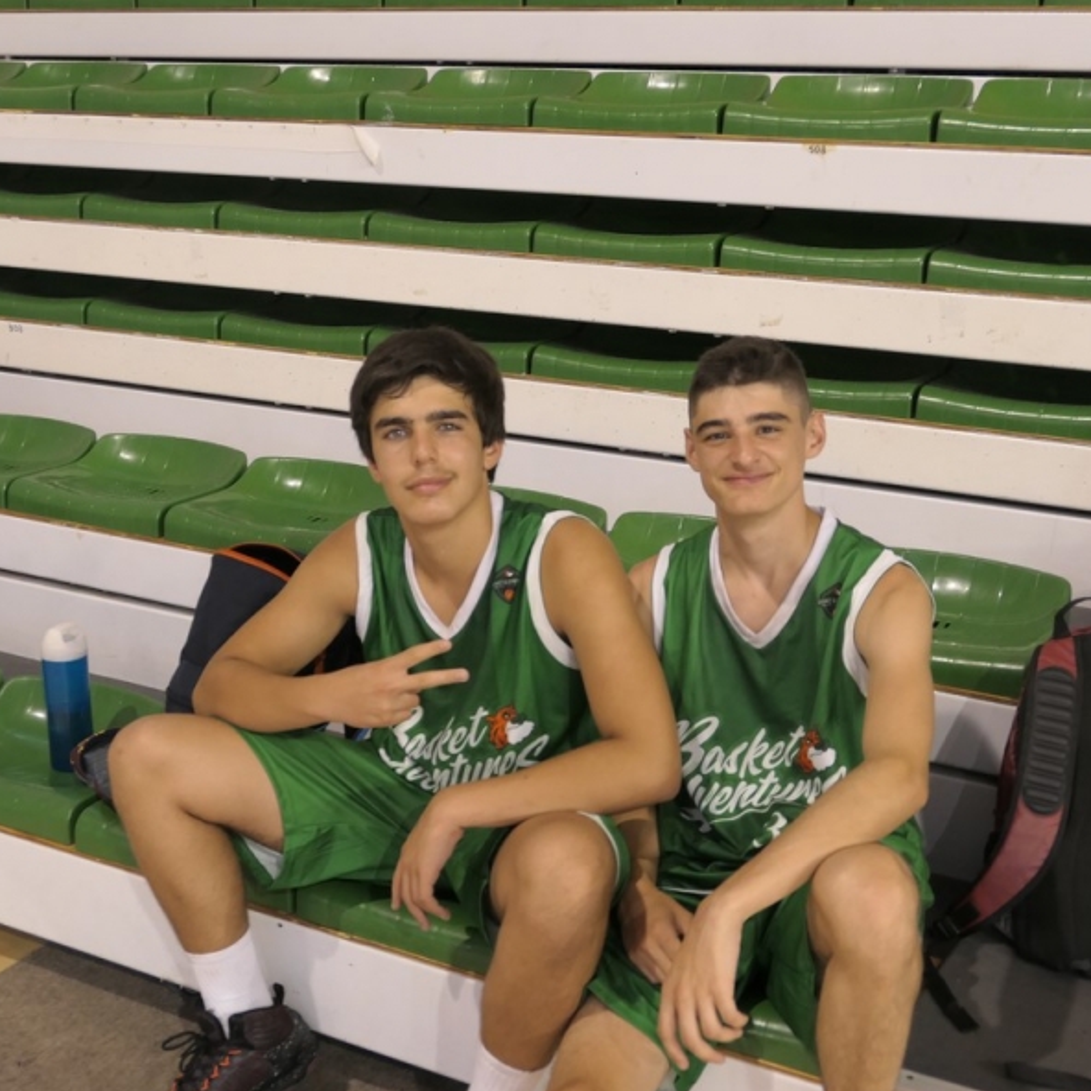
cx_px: 531
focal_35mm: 49
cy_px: 544
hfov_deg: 34.7
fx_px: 1747
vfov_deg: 34.7
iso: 500
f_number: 2.8
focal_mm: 13.7
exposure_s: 1/80
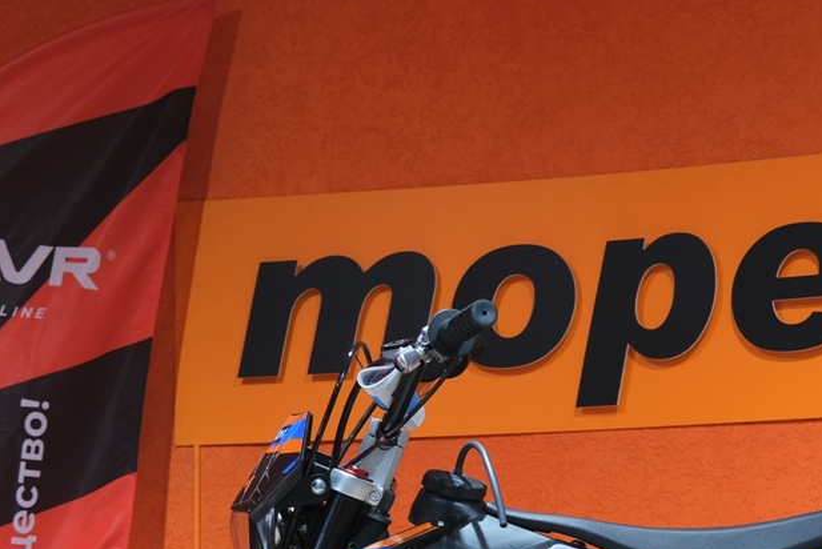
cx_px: 596
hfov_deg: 16.1
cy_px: 636
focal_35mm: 127
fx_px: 2901
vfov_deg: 10.6
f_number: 4
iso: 800
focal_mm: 32.5
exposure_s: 1/60
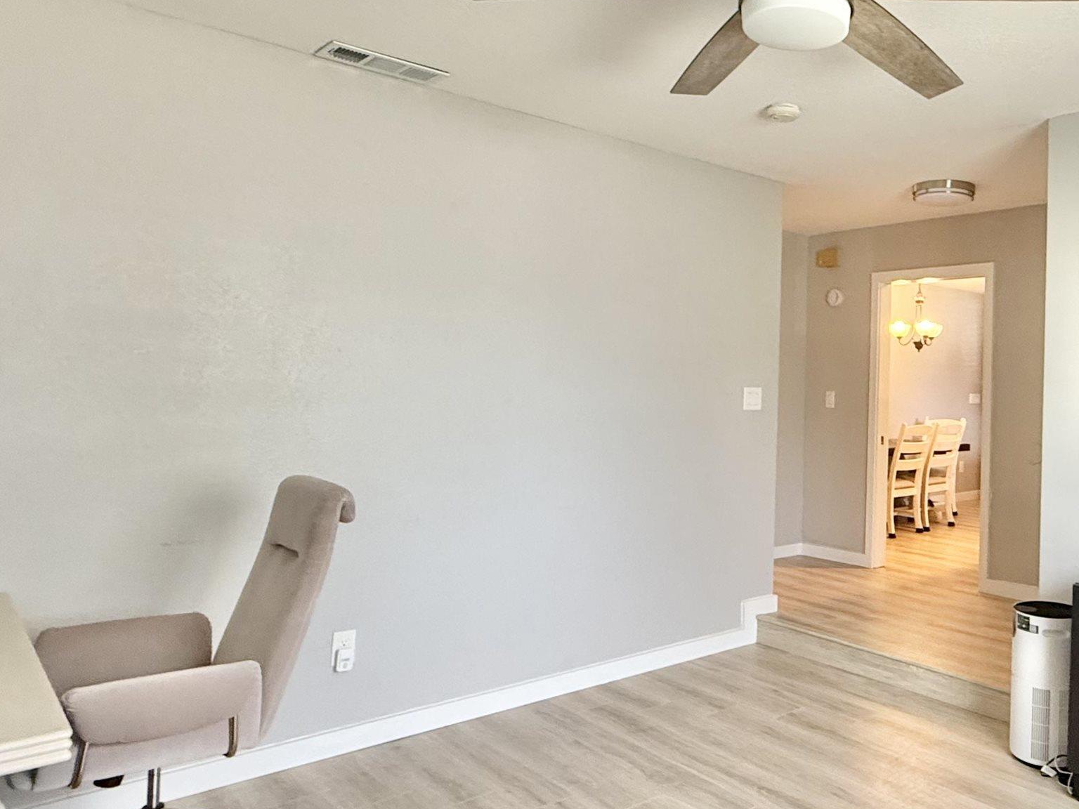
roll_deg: -1.2
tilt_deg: +2.0
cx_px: 826
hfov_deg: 59.6
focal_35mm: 28
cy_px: 364
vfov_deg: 49.7
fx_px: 873
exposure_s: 1/60
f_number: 2.2
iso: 320
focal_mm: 2.22
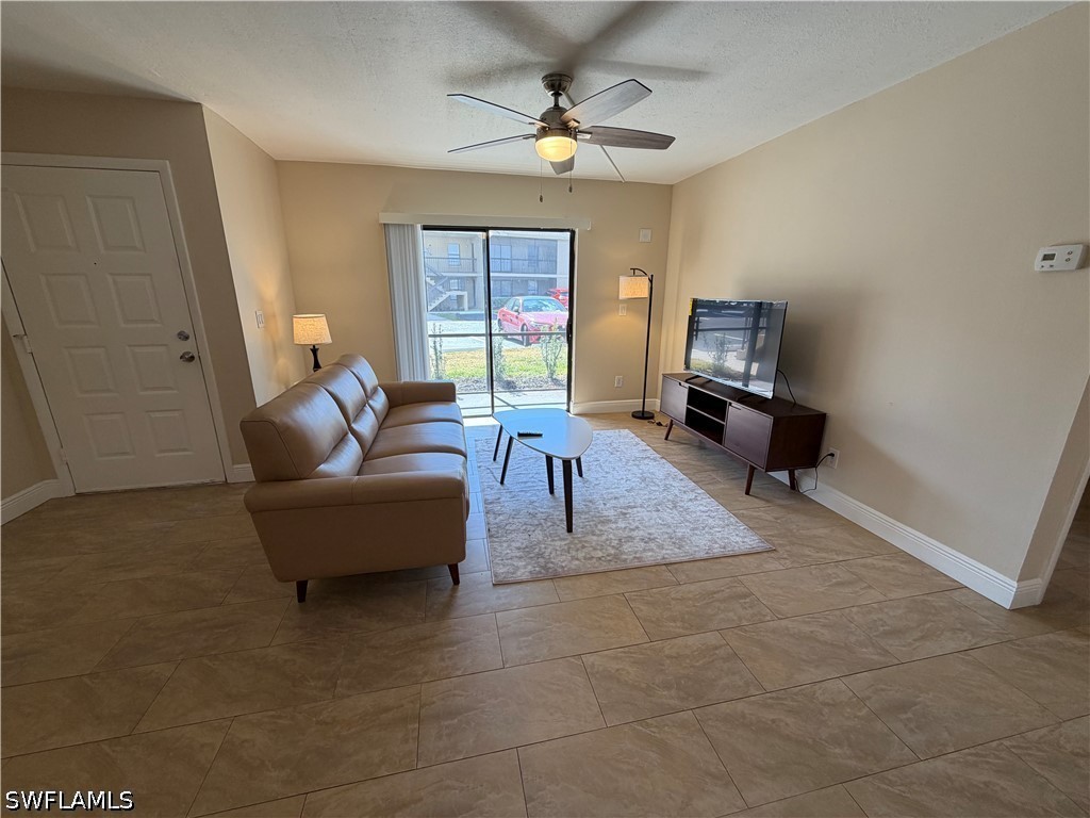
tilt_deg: -15.4
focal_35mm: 14
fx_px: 441
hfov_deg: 102.1
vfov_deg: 85.7
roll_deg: +0.2
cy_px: 409
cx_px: 545
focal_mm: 2.22
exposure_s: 1/120
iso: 100
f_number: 2.2
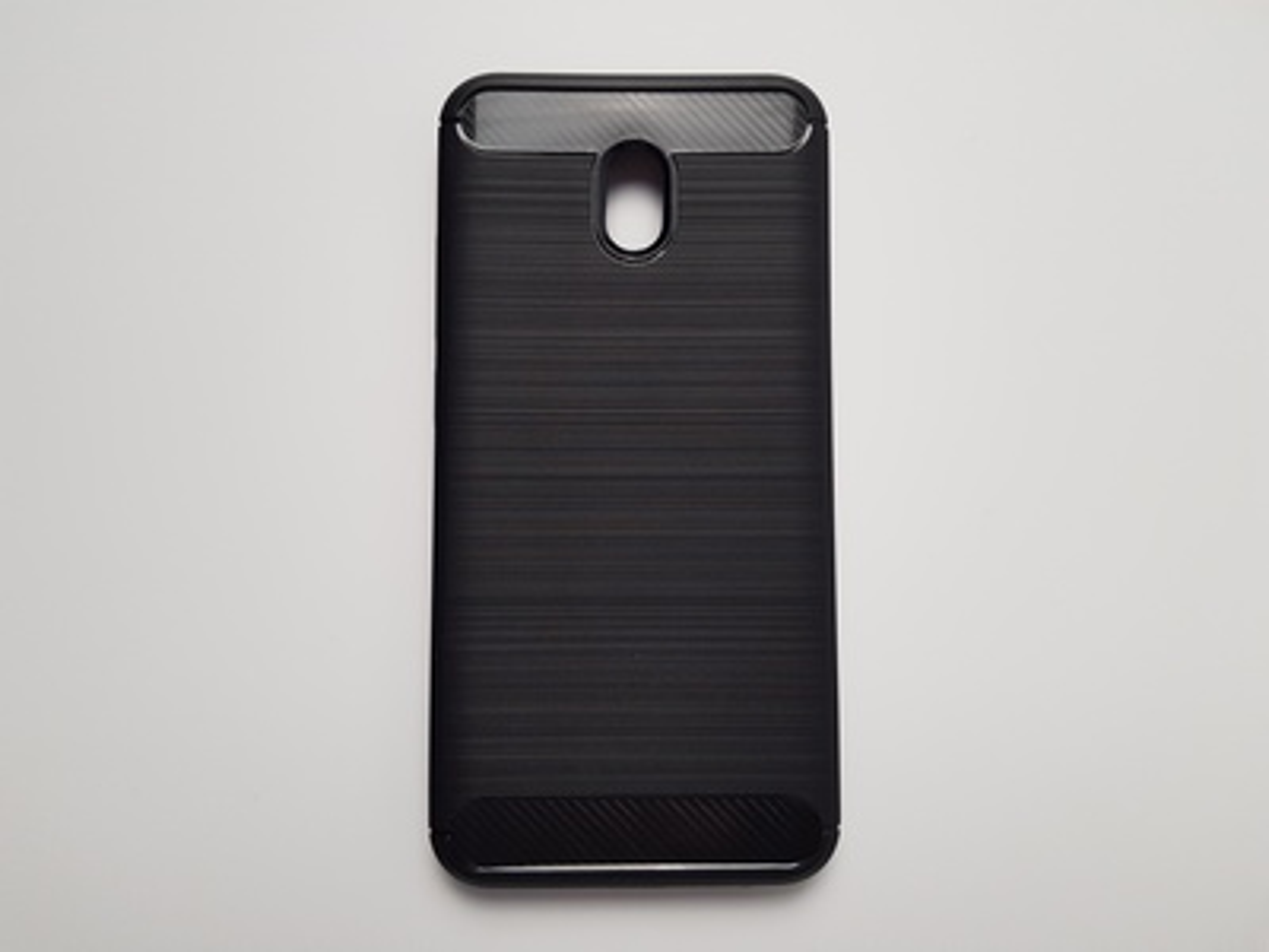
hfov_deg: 67.3
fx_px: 953
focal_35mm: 26
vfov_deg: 53.1
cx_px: 634
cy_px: 476
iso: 80
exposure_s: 1/60
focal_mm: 4.2
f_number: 1.7
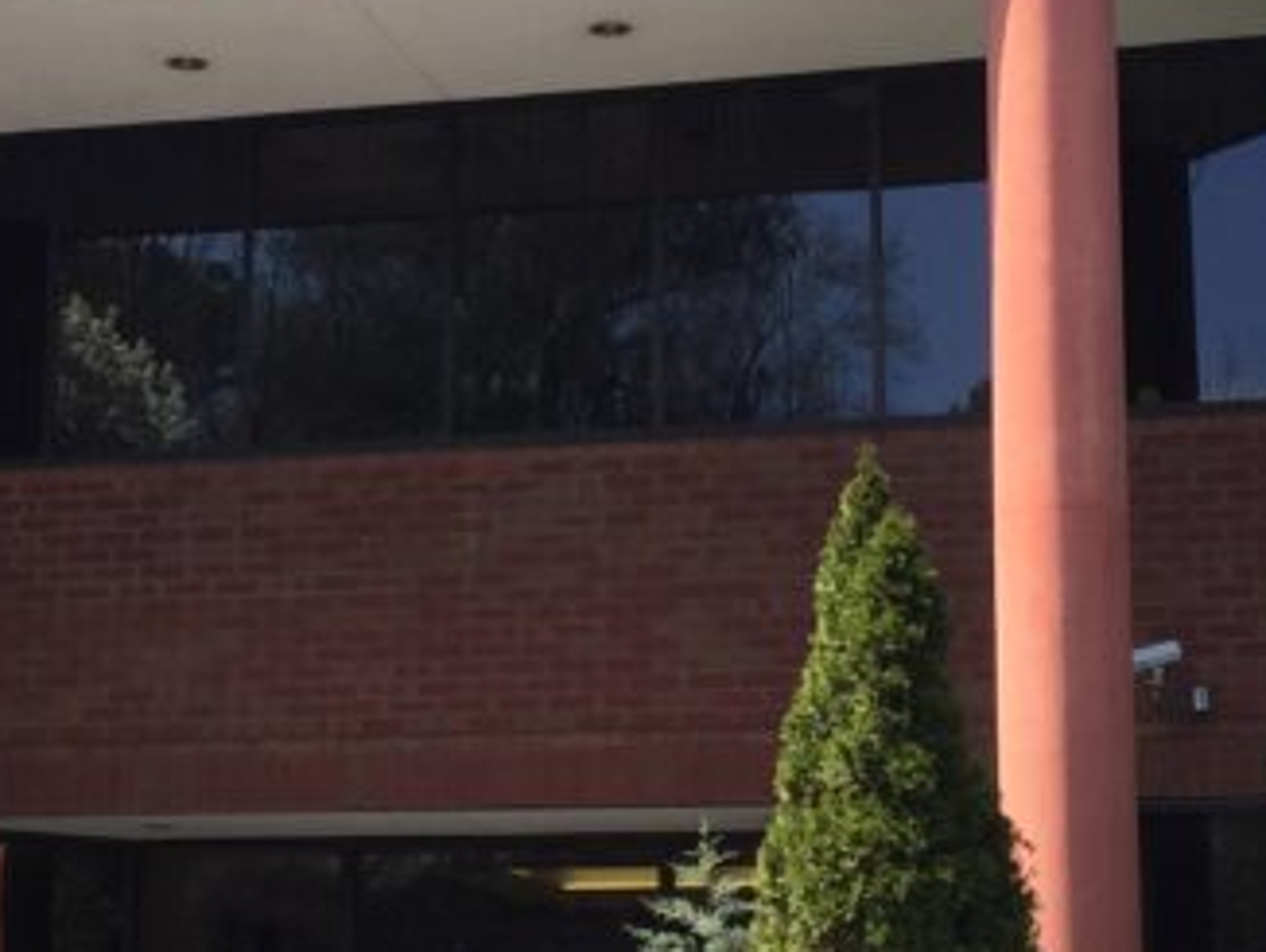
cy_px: 443
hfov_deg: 21.5
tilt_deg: +11.5
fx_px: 3331
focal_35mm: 91
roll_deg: -2.3
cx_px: 450
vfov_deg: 16.3
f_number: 2.2
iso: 32
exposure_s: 1/920
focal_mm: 4.15
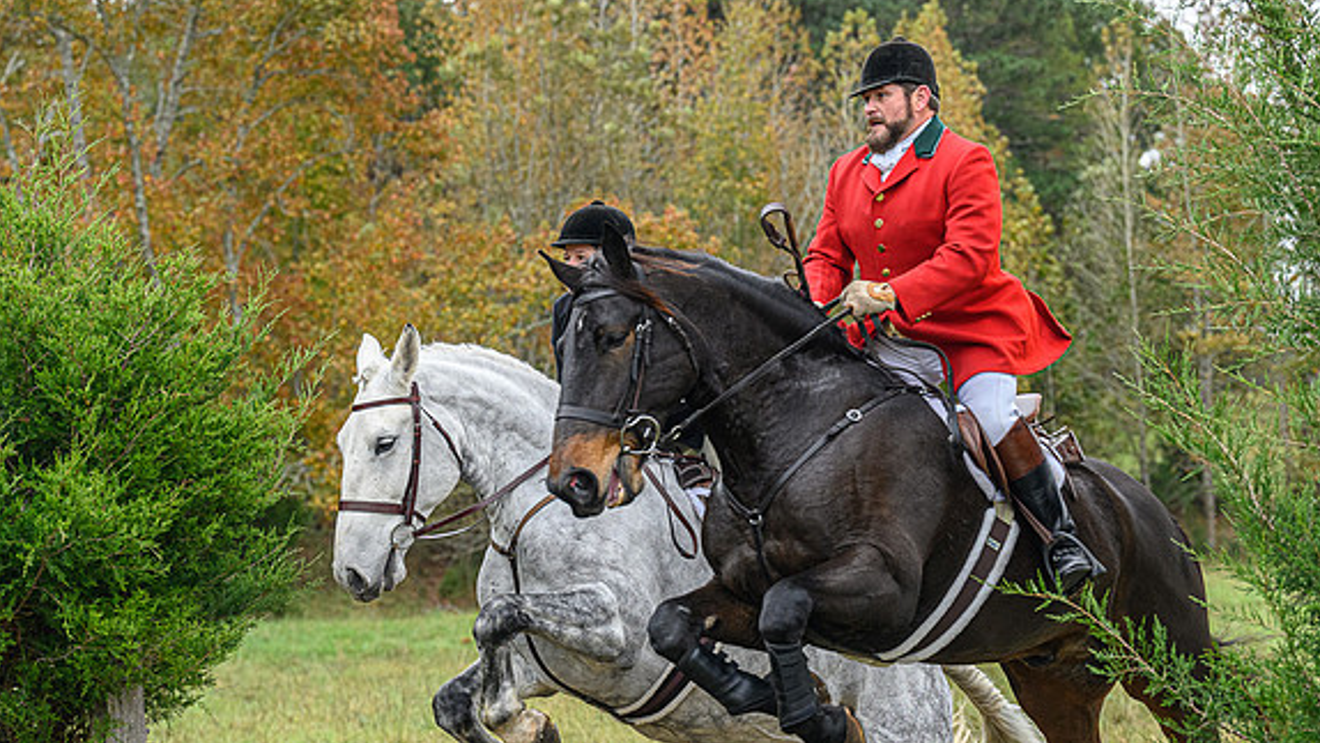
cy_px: 476
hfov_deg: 17.7
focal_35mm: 121
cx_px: 708
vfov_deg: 10.0
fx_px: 4236
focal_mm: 80
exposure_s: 1/800
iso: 1000
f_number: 3.5
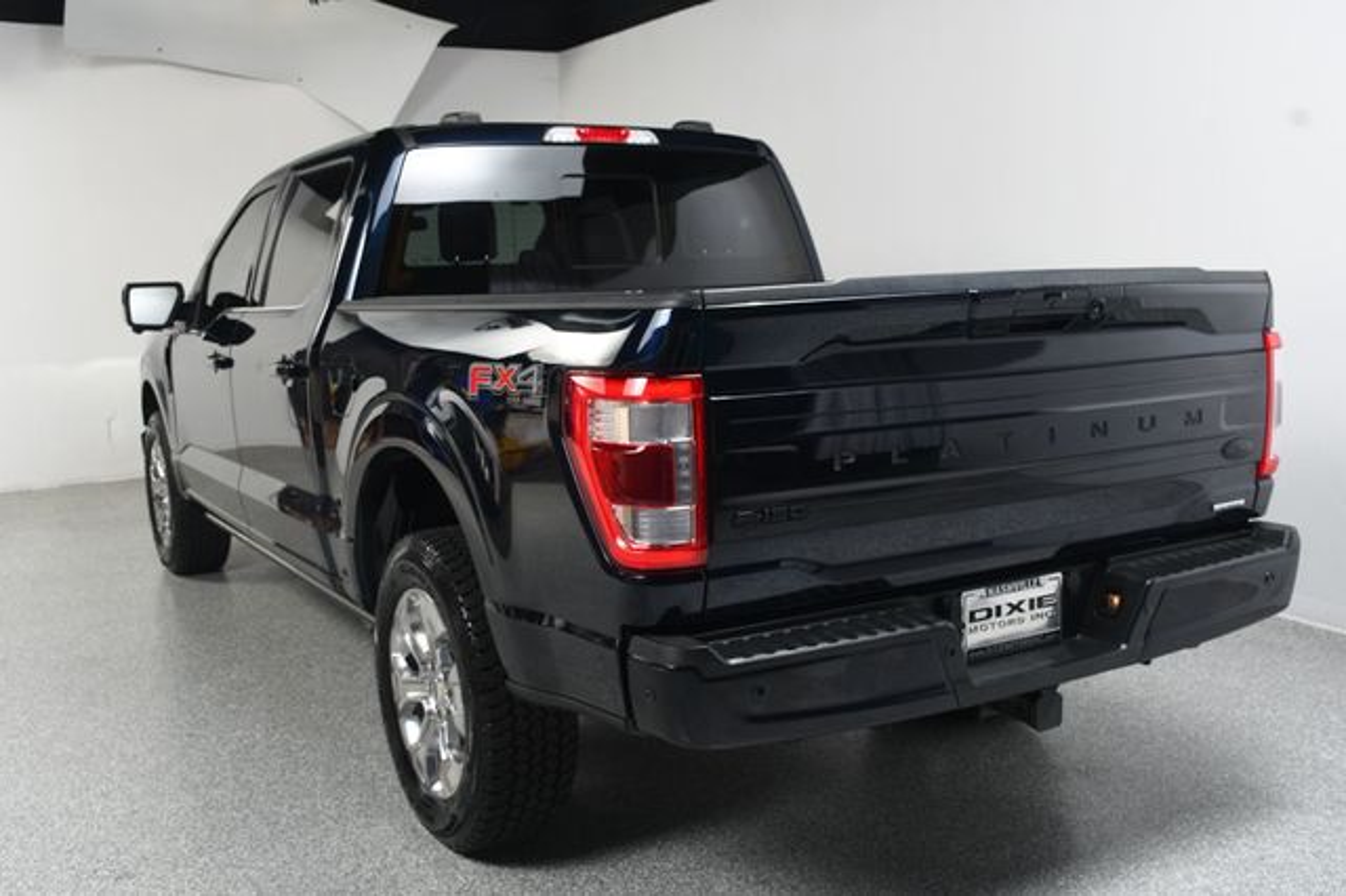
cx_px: 673
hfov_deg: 53.2
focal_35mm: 36
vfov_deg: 36.8
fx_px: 1345
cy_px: 448
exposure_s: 1/160
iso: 100
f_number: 8
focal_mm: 24
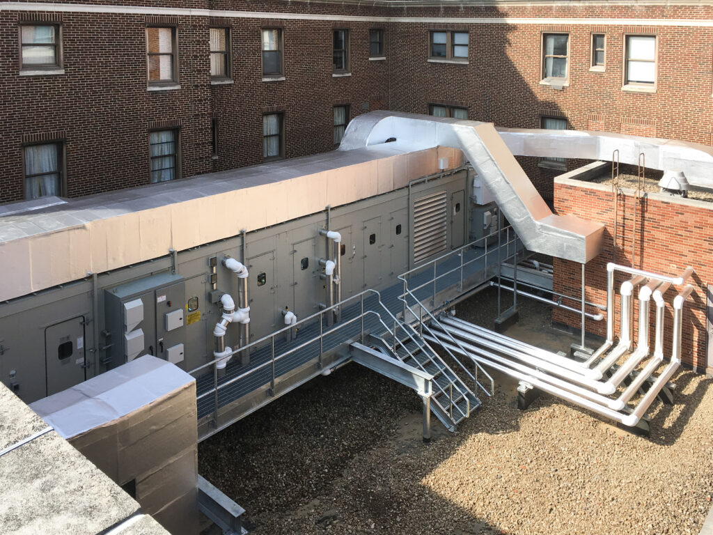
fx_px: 597
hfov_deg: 61.7
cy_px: 268
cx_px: 356
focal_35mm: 29
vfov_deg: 48.2
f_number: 2.2
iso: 25
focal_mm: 4.15
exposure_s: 1/680
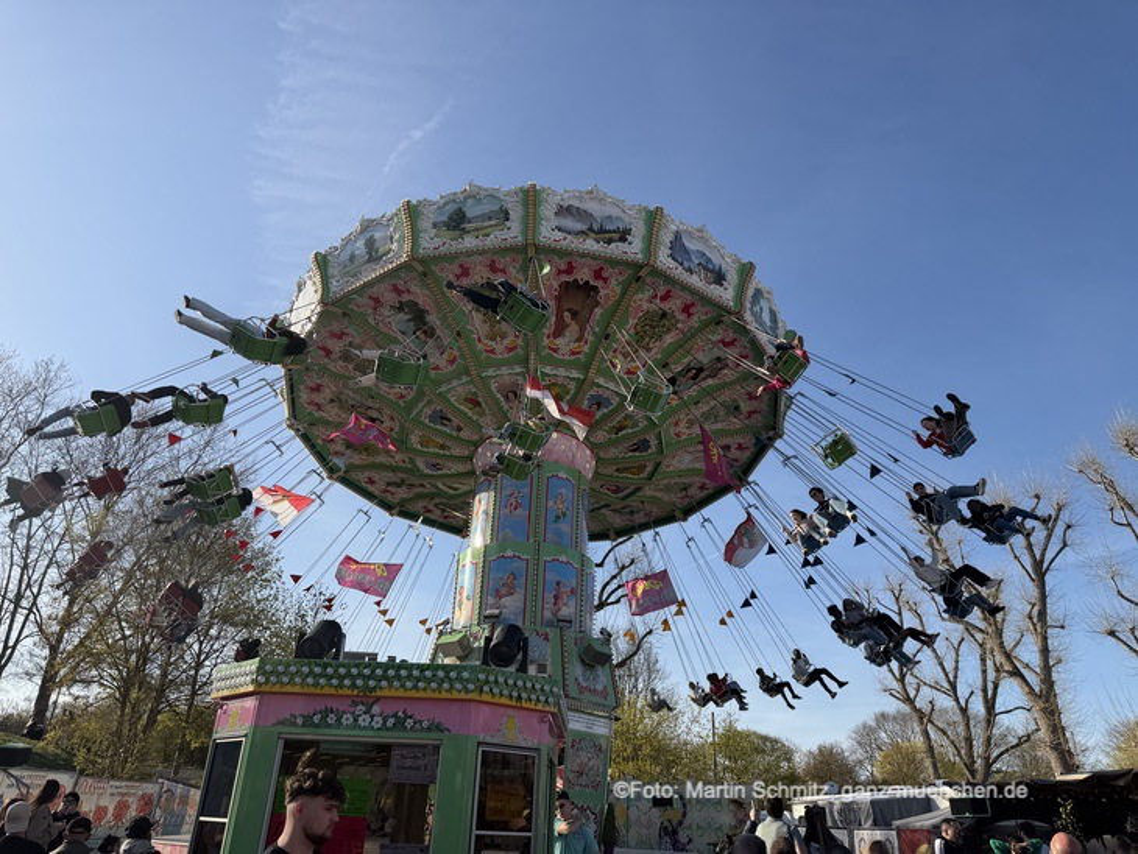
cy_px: 427
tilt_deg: +29.7
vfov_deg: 56.8
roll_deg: -3.8
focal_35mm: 24
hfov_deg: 71.6
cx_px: 569
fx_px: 789
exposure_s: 1/3021
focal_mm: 6.76
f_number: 1.78
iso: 80
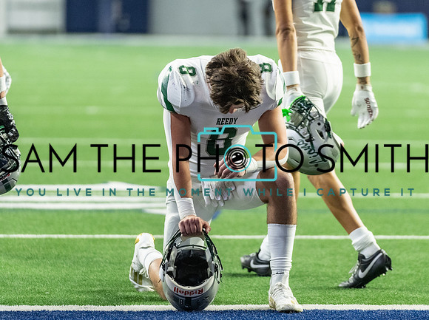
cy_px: 137
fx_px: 3855
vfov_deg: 4.8
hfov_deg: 6.4
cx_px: 224
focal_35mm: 312
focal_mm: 191
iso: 3200
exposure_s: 1/320
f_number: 2.8
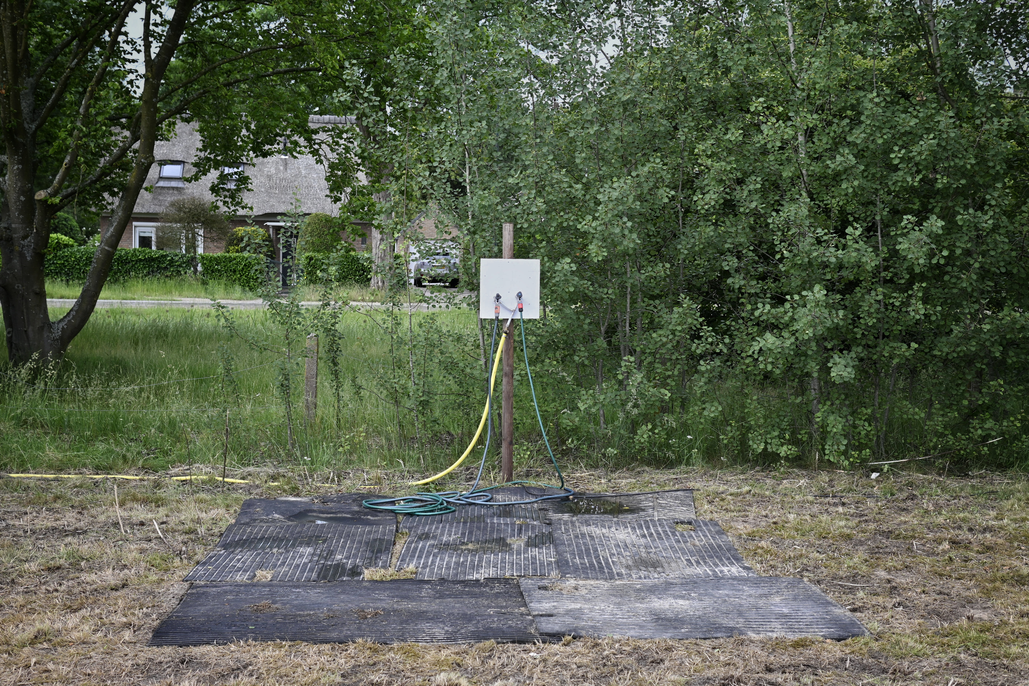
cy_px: 343
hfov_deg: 43.6
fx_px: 1286
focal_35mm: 45
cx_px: 514
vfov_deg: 29.9
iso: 160
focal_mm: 30
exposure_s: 1/500
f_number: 4
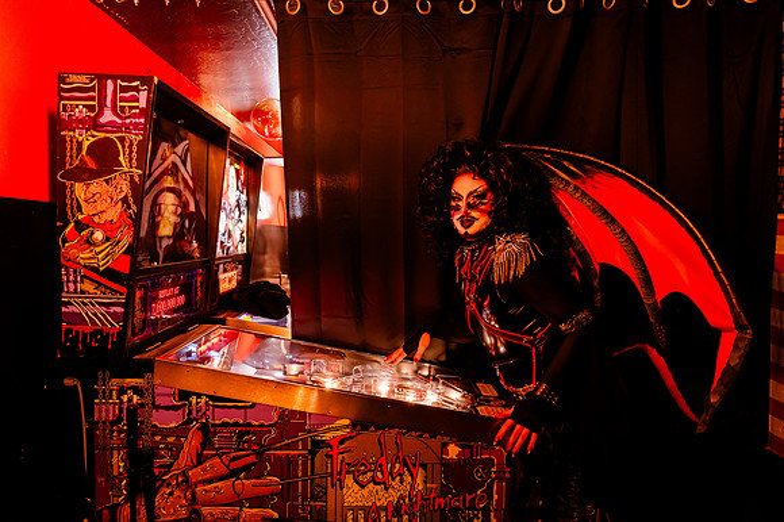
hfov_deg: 73.8
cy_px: 261
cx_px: 392
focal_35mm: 24
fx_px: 522
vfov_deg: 53.1
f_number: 4
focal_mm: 24
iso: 4000
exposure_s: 1/40
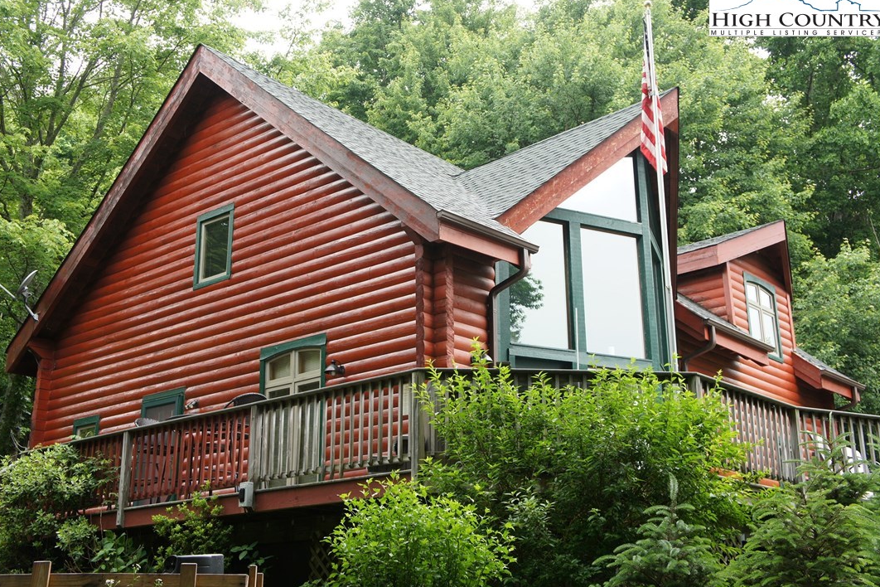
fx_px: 1088
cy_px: 291
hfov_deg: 44.0
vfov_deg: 30.2
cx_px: 438
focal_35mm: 45
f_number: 5.6
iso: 200
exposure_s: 1/80
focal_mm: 29
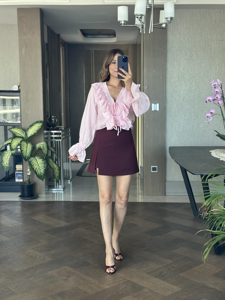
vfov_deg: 39.7
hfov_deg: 30.3
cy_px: 150
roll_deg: -0.3
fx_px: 416
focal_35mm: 48
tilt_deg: -16.9
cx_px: 112
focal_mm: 6.86
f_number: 1.78
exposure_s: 1/77
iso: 125
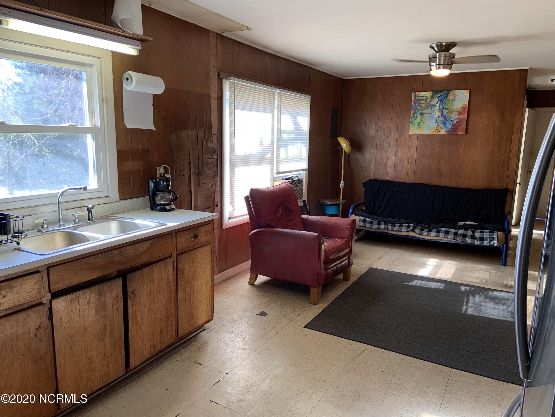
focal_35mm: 26
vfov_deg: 53.1
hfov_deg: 67.3
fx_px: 417
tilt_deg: -9.9
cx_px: 278
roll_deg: -0.8
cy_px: 208
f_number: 1.8
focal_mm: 4.25
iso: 50
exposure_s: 1/60
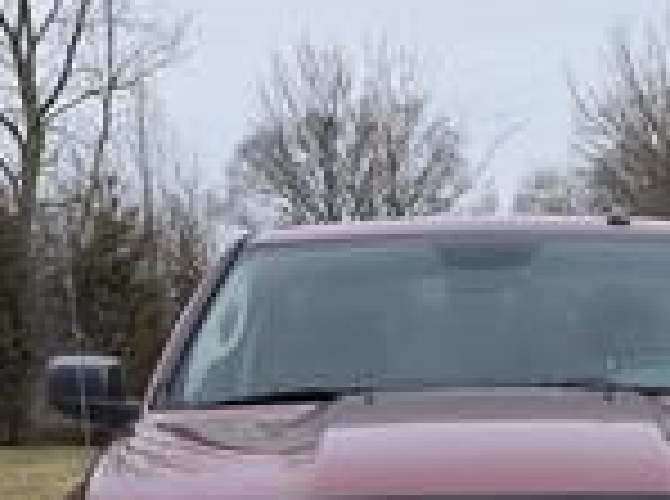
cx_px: 477
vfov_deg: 17.5
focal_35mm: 78
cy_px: 680
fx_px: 1506
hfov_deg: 24.9
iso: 12
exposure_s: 1/726
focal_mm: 6.3
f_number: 1.7
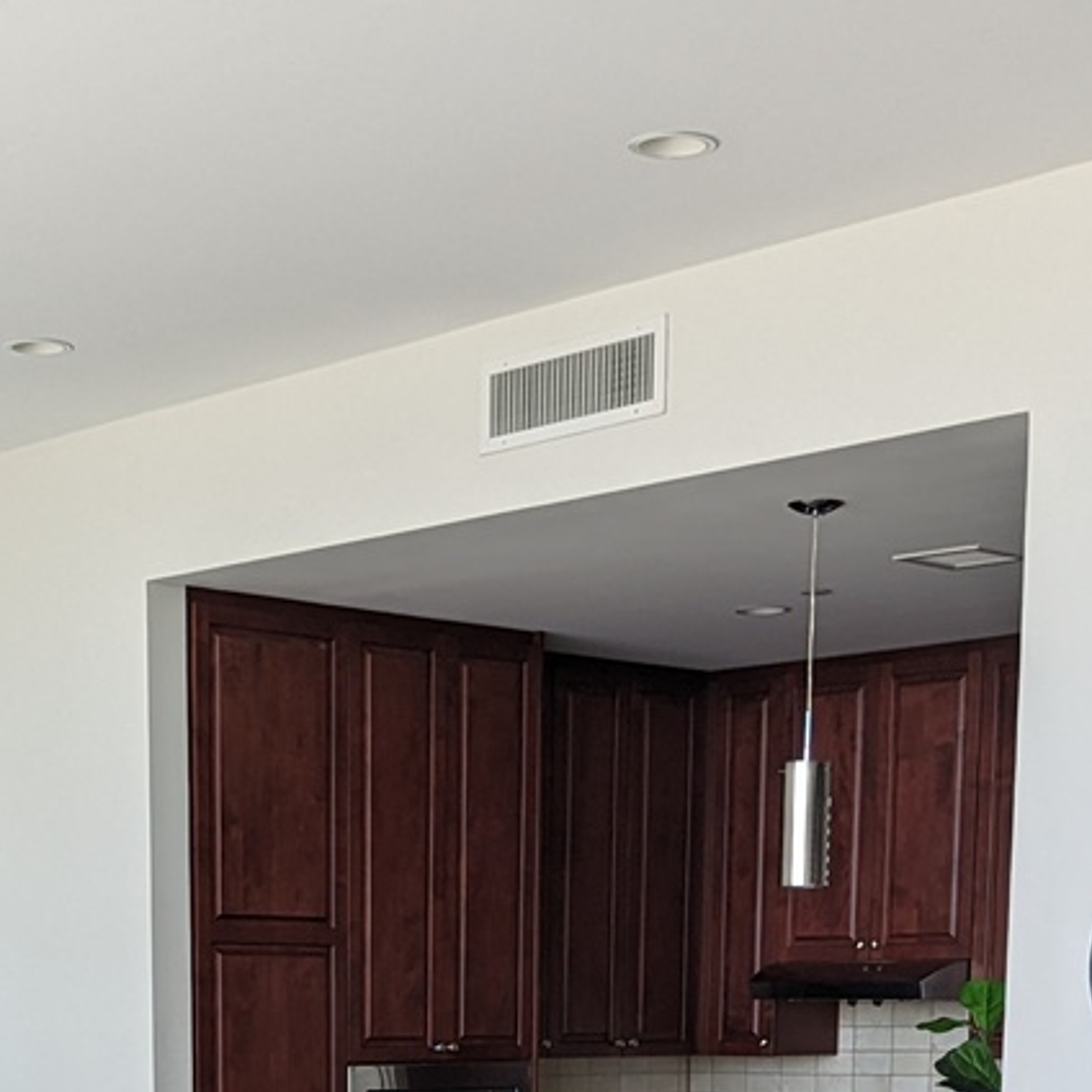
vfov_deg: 21.9
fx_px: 2570
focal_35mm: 72
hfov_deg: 23.7
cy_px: 1373
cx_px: 245
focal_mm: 4.53
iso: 46
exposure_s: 1/217
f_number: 1.7
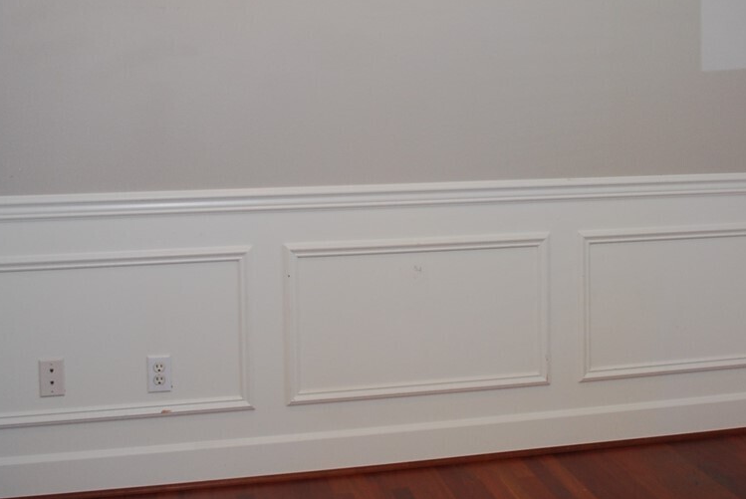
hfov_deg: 31.5
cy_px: 109
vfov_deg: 22.1
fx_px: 1265
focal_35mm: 61
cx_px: 655
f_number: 3.5
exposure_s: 1/50
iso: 200
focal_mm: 18
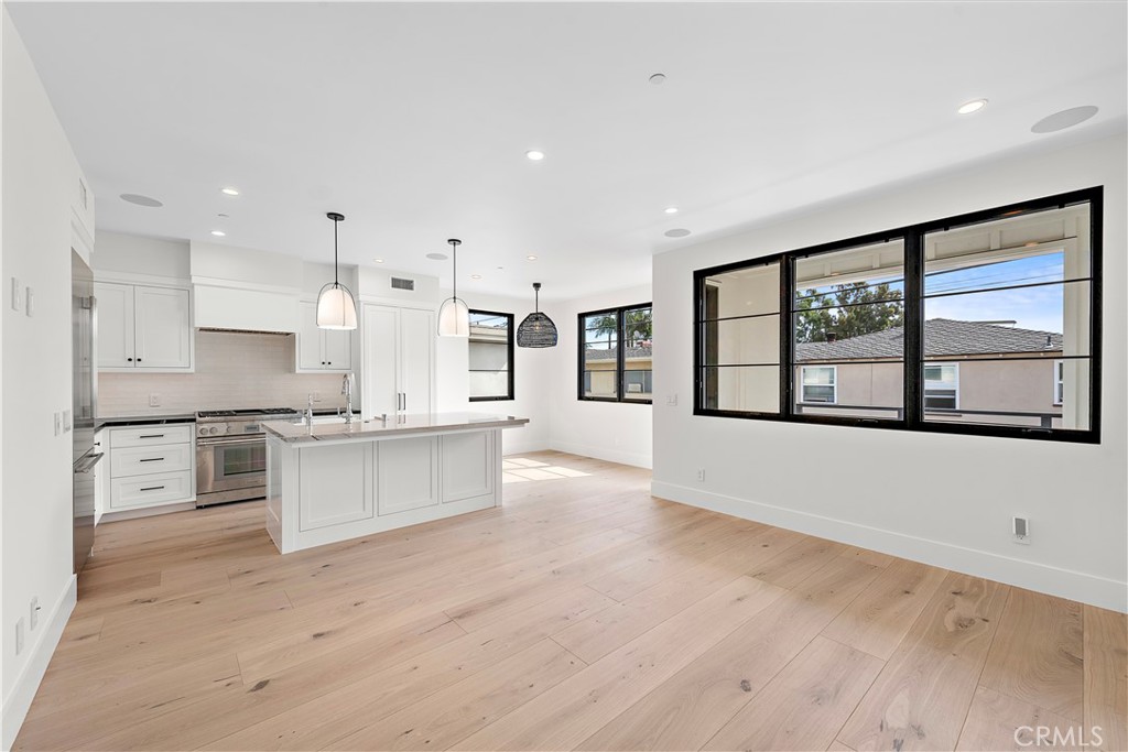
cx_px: 564
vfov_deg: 77.3
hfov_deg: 100.4
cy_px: 376
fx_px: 470
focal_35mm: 15
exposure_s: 1/80
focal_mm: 15
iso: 125
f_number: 7.1
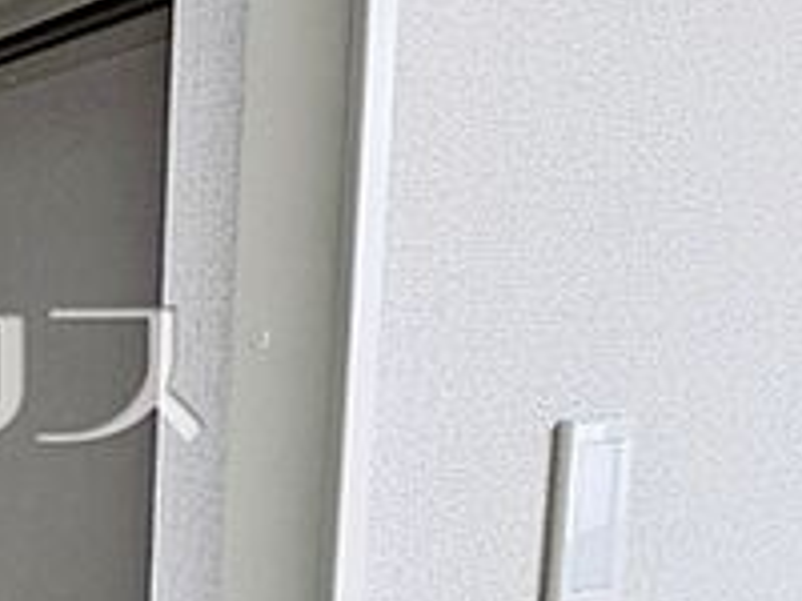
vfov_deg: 34.2
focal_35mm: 42
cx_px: -225
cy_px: 369
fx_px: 973
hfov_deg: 33.5
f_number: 2.2
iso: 103
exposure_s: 1/40
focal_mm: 1.83
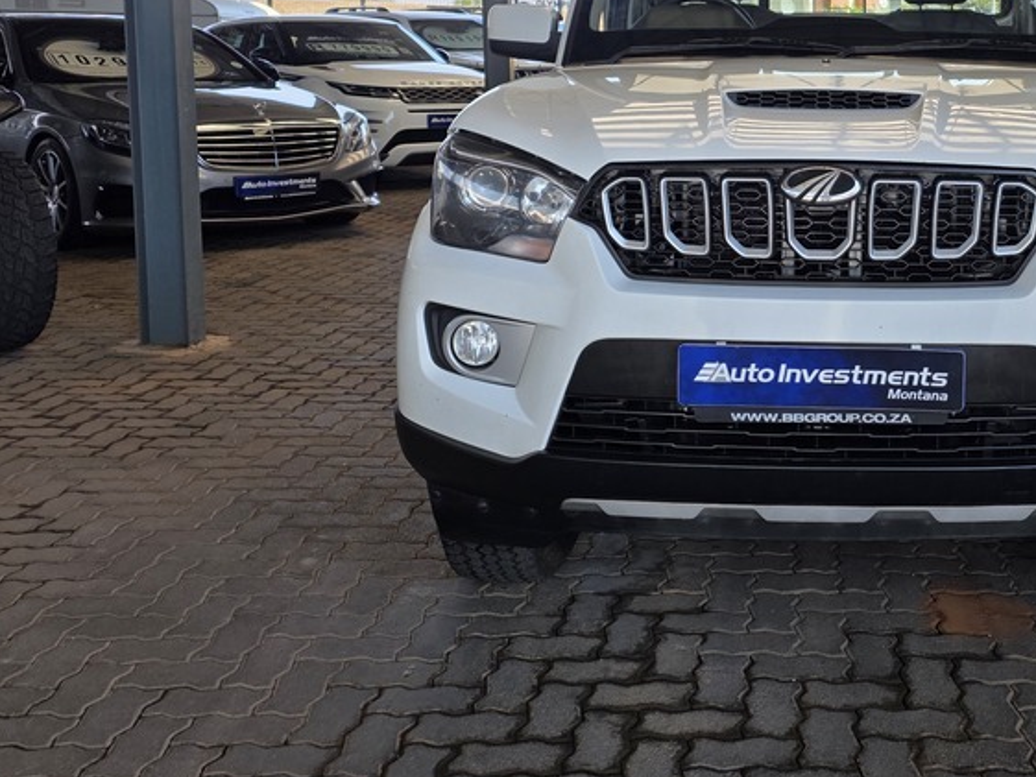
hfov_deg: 42.6
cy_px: 148
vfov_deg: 33.3
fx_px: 1257
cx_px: 840
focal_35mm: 42
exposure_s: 1/1433
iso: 80
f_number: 1.7
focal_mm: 6.25
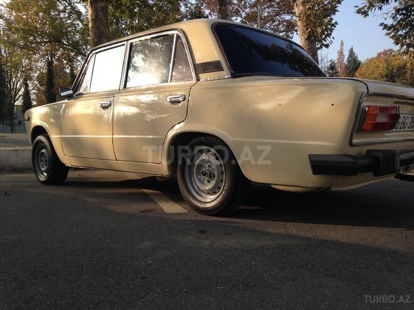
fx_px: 395
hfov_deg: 55.4
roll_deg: +2.3
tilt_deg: -4.3
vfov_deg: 42.9
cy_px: 155
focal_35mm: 33
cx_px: 207
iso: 50
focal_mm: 4.12
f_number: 2.4
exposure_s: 1/553
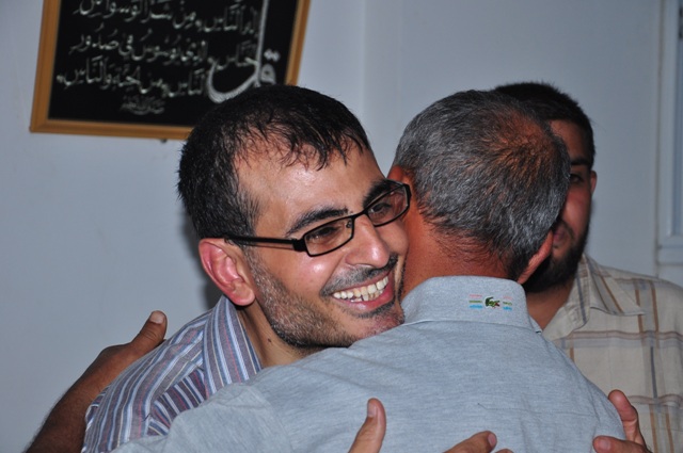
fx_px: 1478
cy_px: 226
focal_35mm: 78
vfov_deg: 17.4
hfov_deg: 26.0
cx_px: 342
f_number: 5
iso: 250
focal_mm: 52
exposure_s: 1/200
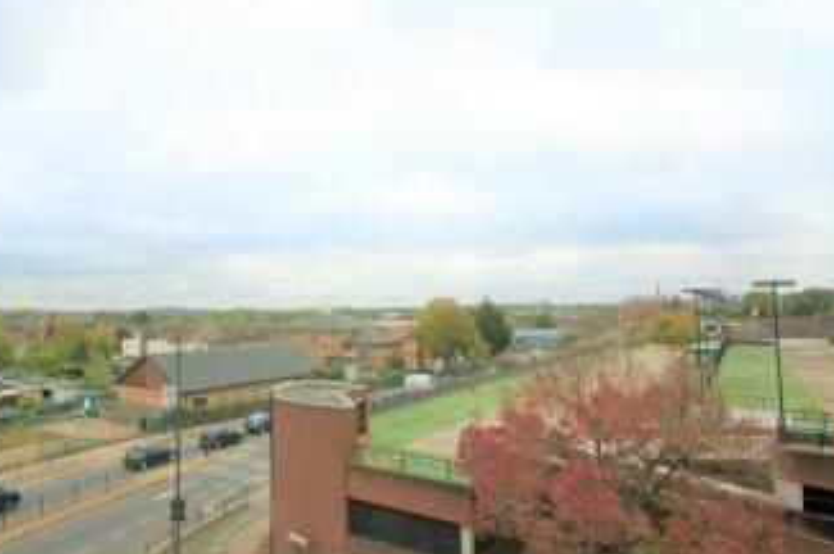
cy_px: 271
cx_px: 326
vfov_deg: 57.1
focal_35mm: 22
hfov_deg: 77.6
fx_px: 509
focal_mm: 10
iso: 100
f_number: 9
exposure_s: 1/80
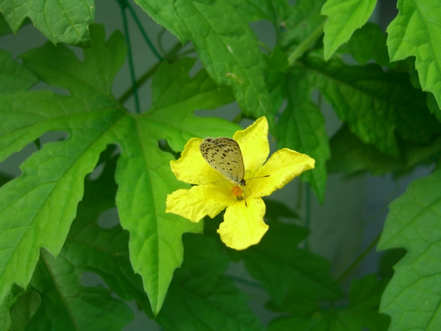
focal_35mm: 38
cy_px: 166
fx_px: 484
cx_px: 220
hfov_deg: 49.0
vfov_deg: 37.7
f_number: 2.8
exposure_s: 1/125
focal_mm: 7.9
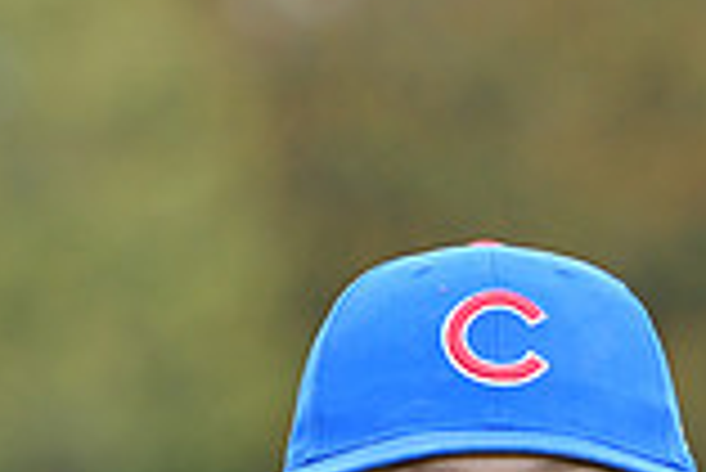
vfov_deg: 2.0
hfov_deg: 3.0
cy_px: 724
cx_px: 598
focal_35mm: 683
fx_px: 13406
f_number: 5
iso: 400
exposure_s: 1/320
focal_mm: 185
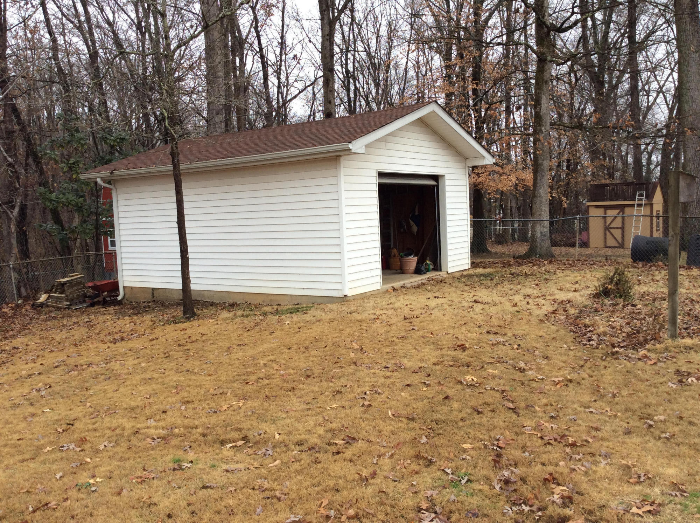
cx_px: 350
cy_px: 262
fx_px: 646
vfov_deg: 44.0
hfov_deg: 56.9
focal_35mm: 32
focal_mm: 3.3
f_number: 2.4
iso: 32
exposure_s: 1/209
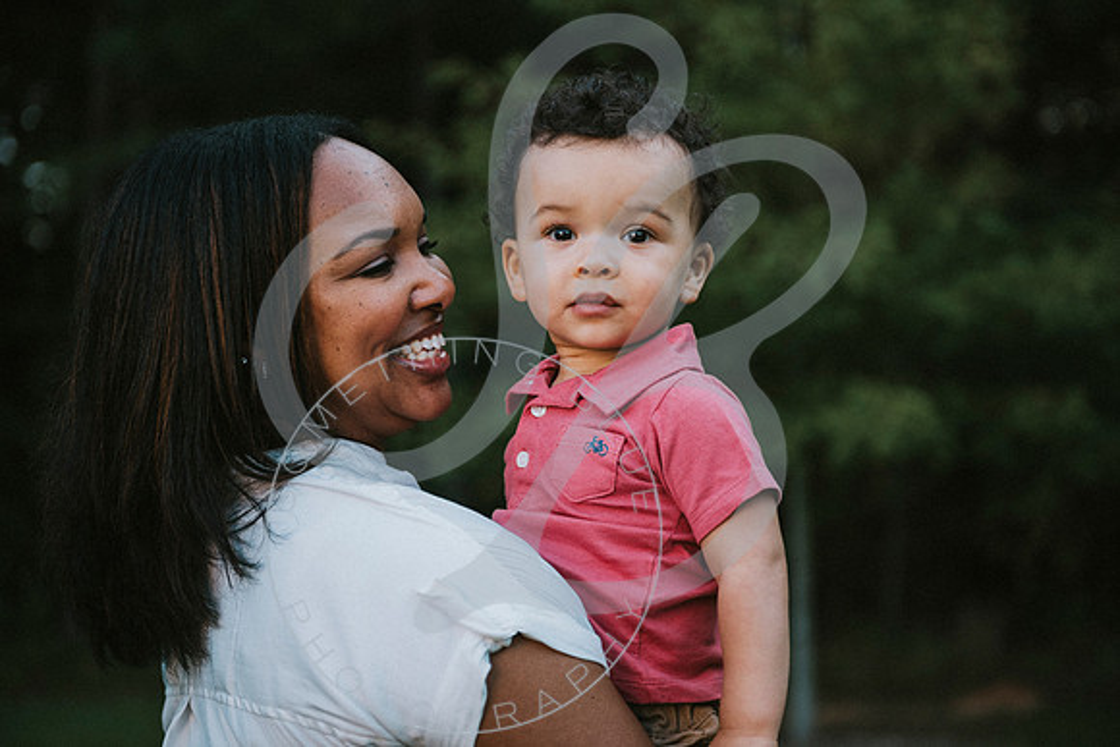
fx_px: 2178
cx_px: 560
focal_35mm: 70
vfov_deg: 19.5
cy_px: 374
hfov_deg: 28.8
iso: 100
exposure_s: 1/320
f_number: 2.8
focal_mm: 70
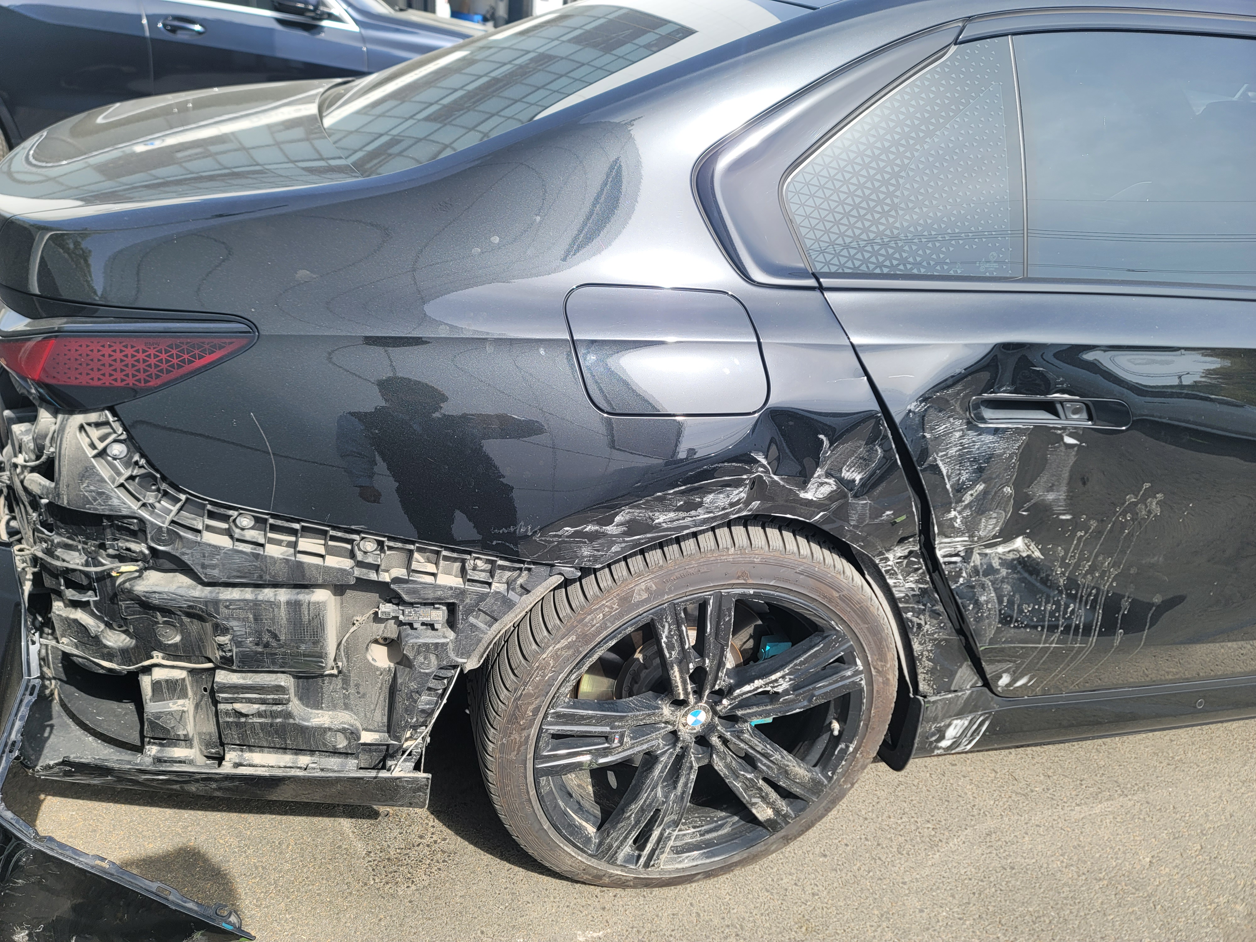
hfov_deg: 69.4
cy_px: 471
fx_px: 907
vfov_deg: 54.9
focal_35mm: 25
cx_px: 628
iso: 20
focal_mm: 7
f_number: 1.8
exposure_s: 1/331
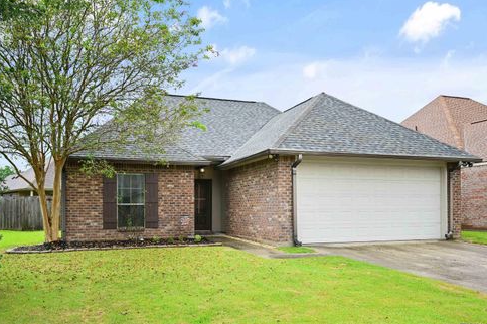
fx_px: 419
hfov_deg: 60.3
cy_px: 160
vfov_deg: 42.3
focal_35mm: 31
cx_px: 240
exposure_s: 1/100
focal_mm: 30
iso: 200
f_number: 10
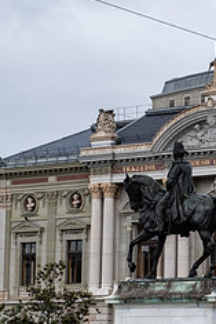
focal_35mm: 159
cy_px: 171
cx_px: 188
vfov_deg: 12.9
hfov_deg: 8.6
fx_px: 1429
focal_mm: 55
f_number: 5.6
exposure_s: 1/750
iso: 320
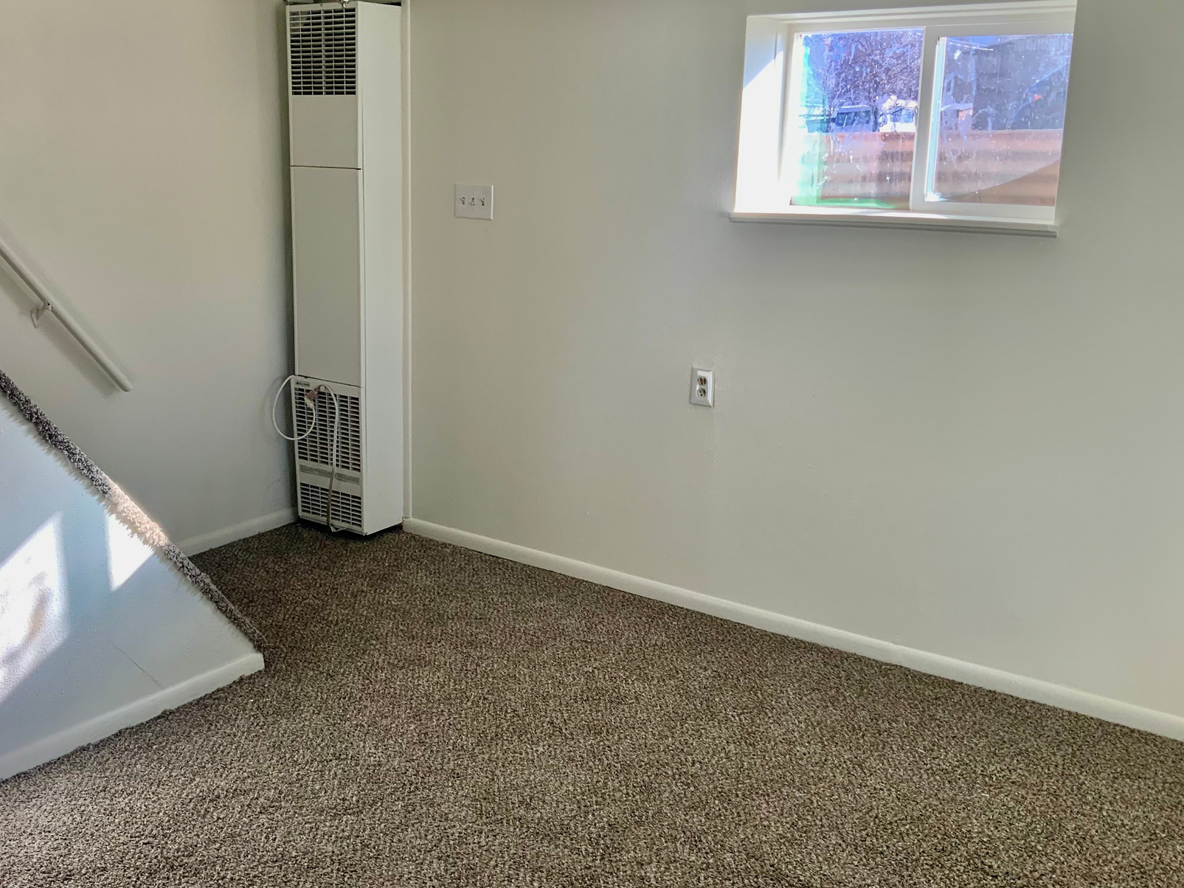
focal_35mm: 37
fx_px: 1266
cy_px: 389
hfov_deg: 49.9
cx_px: 483
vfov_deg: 38.6
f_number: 1.8
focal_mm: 3
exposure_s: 1/120
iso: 25
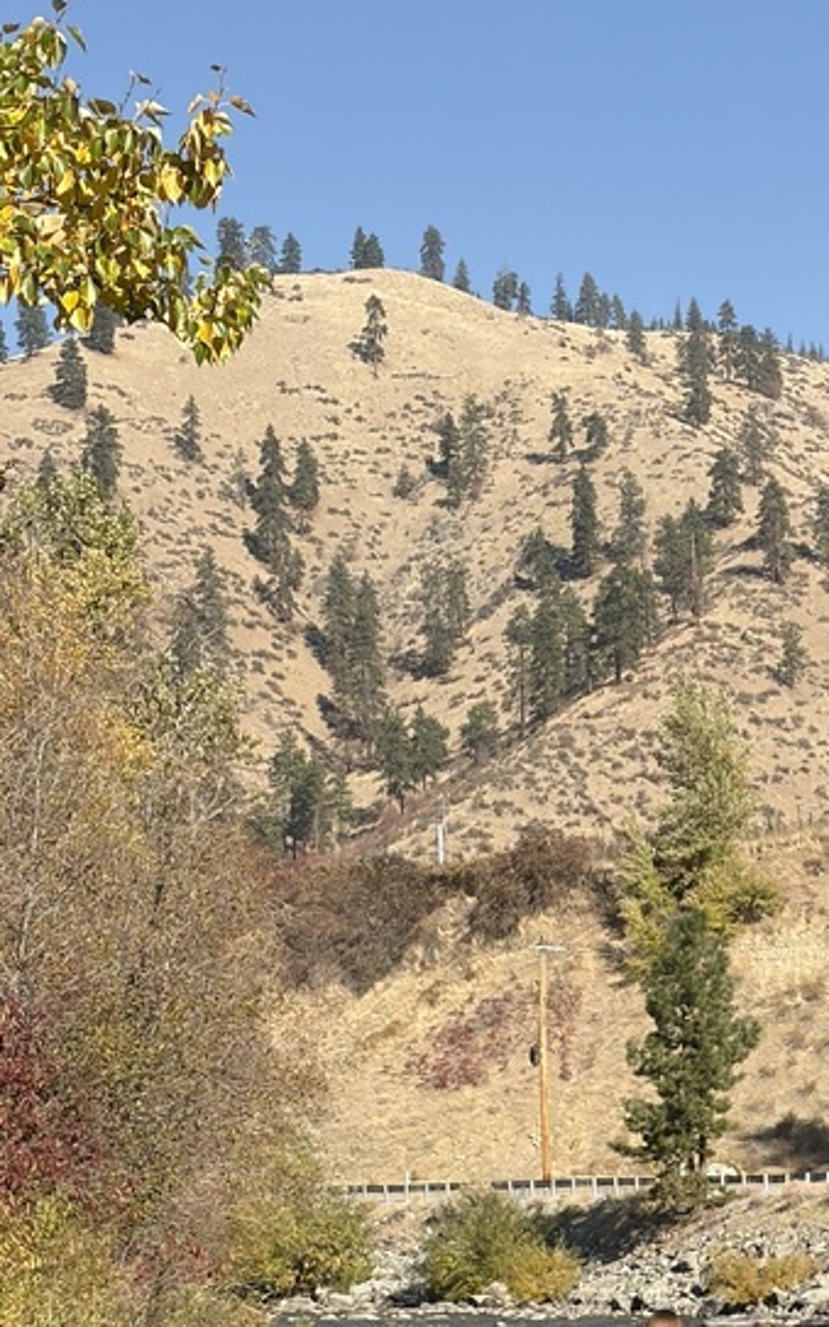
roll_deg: +1.3
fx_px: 3762
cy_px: 1224
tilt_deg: -1.2
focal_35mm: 104
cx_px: 756
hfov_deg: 12.5
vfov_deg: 19.6
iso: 32
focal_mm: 5.96
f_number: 1.6
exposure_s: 1/2283
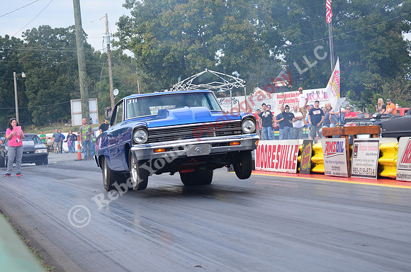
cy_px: 136
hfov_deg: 16.7
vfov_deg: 11.1
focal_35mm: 123
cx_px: 206
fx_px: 1401
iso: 1000
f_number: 7.1
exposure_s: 1/800
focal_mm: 82
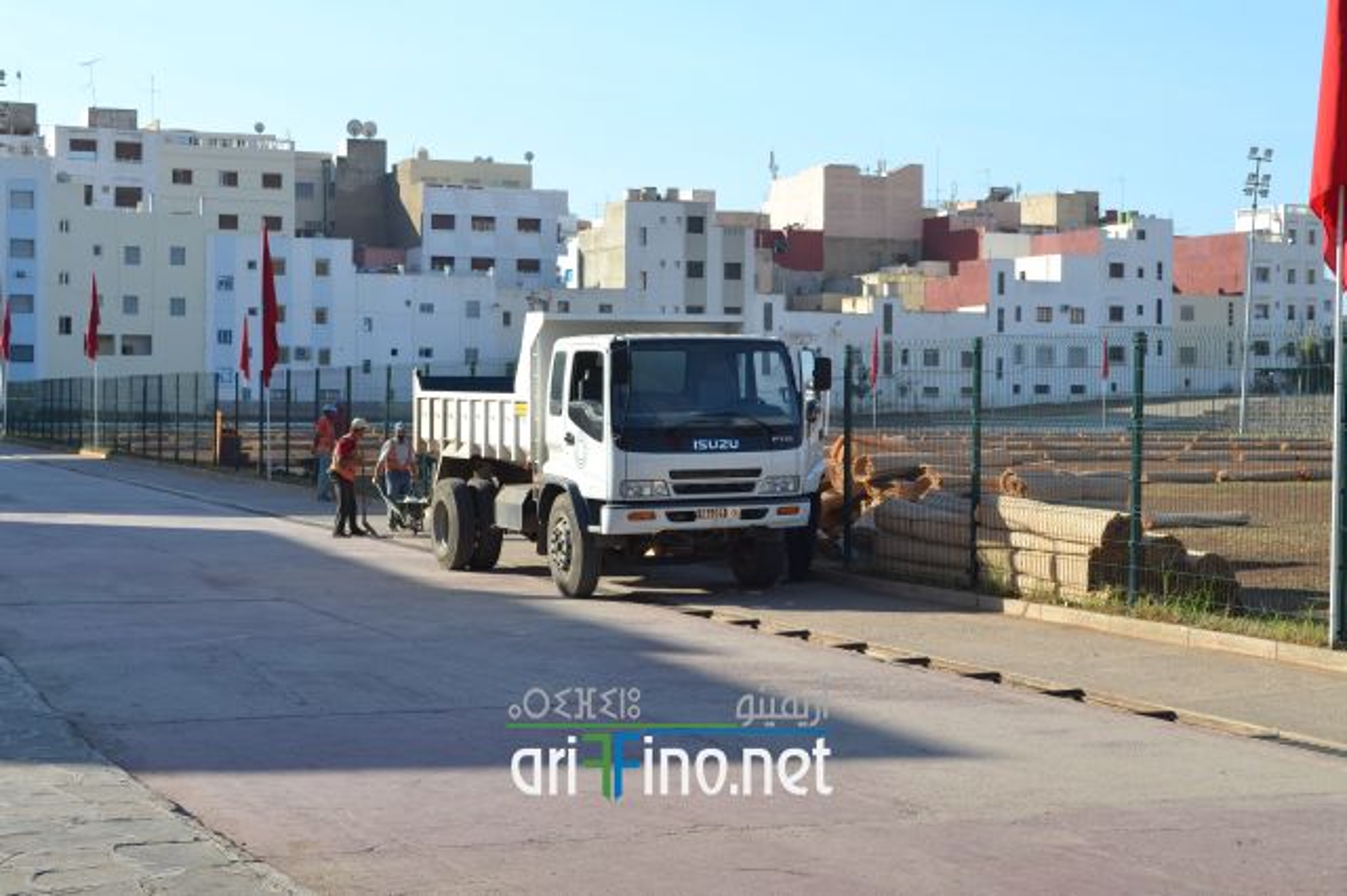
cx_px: 674
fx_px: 2132
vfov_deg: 23.8
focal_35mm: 57
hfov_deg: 35.1
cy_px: 448
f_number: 8
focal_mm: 38
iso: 100
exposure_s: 1/250
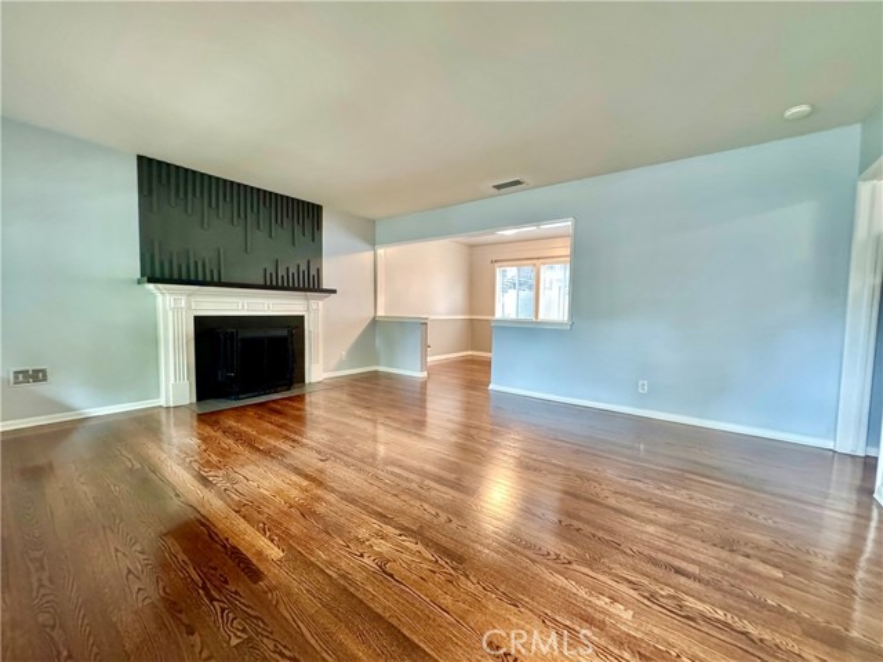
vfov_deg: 85.7
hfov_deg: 102.1
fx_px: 357
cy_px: 331
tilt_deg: -3.5
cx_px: 442
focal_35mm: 14
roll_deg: -1.4
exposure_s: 1/40
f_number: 2.2
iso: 1600
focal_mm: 2.22
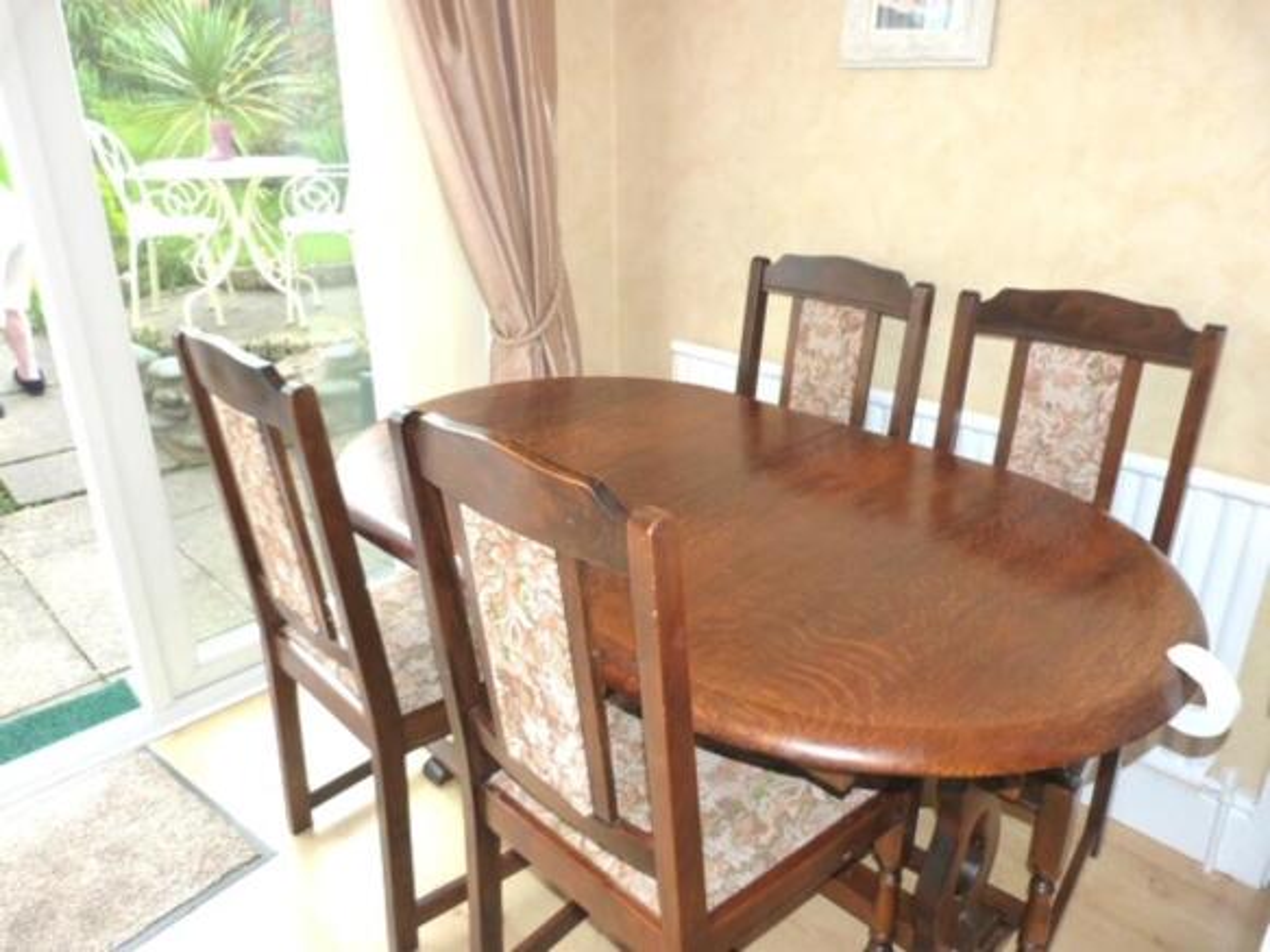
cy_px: 476
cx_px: 635
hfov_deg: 69.4
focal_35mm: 25
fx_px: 917
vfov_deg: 54.9
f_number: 2.8
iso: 125
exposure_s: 1/60
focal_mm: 4.5
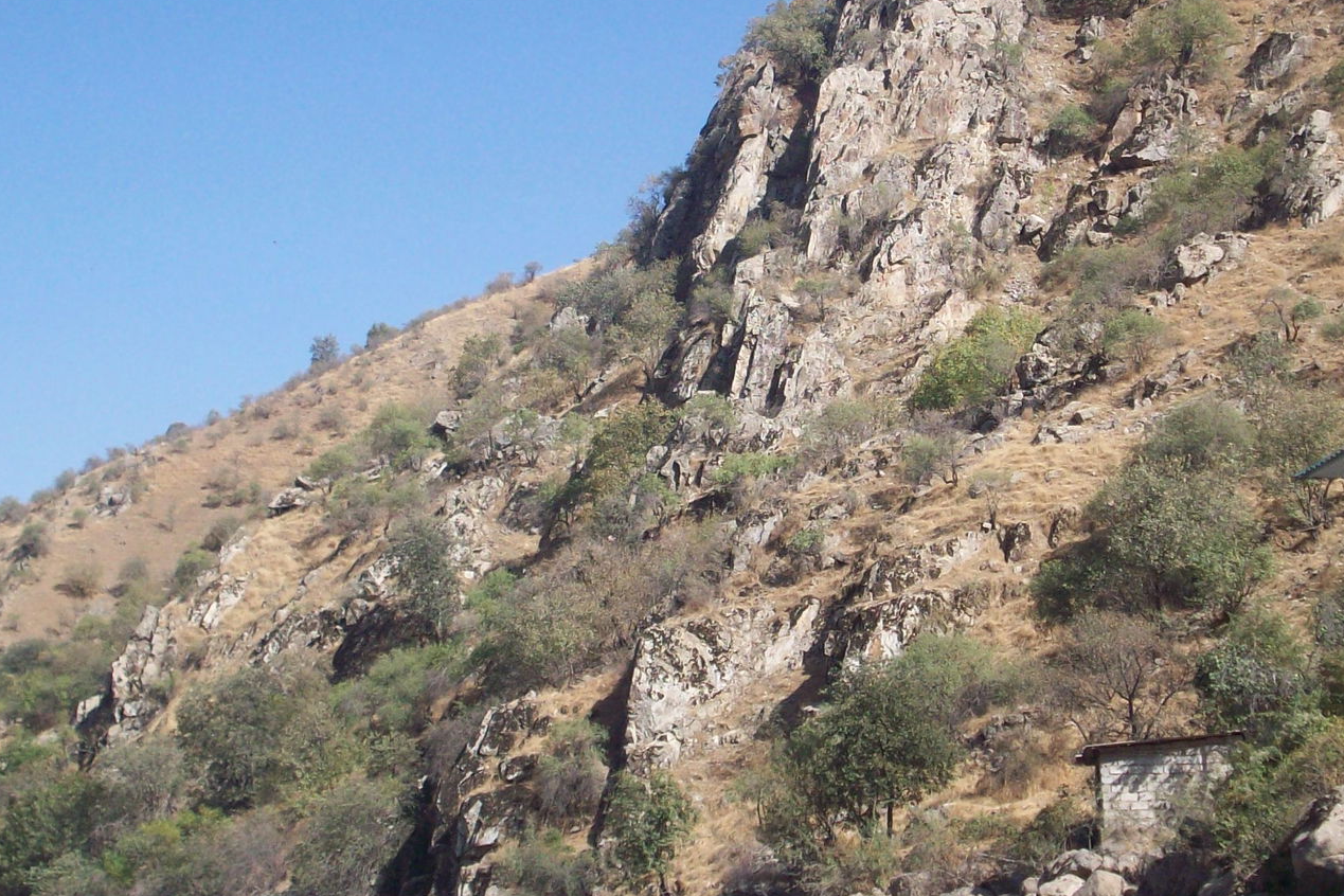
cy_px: 315
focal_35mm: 85
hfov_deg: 23.9
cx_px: 753
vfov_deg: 16.0
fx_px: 3173
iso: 80
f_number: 6.9
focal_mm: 9
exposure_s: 1/236
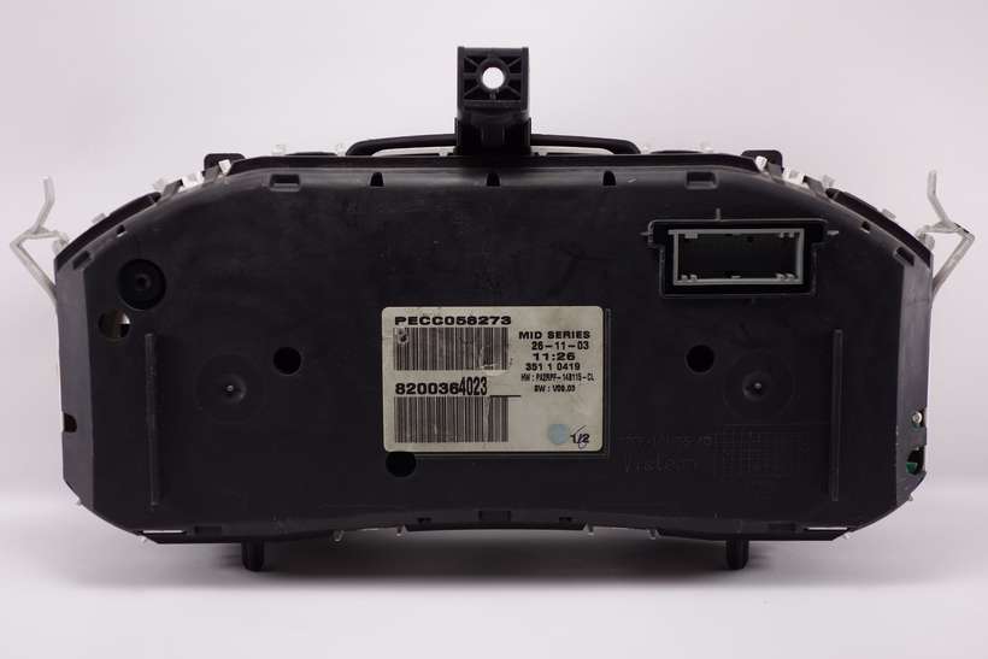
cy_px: 330
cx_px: 494
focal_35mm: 56
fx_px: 1537
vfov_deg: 24.2
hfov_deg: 35.6
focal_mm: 20.64
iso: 200
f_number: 3.5
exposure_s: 1/60
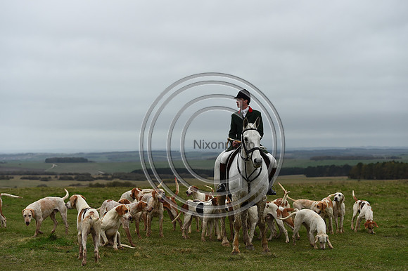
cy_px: 136
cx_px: 204
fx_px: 963
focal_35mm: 85
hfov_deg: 23.9
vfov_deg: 16.1
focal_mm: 85
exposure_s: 1/1250
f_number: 4.5
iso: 1100
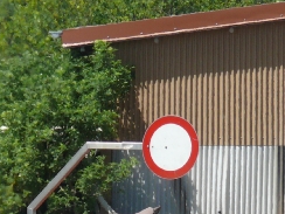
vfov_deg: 1.6
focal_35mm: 934
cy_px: 304
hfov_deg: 2.1
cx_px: 56
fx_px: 7690
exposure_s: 1/400
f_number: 5.6
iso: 100
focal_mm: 60.3
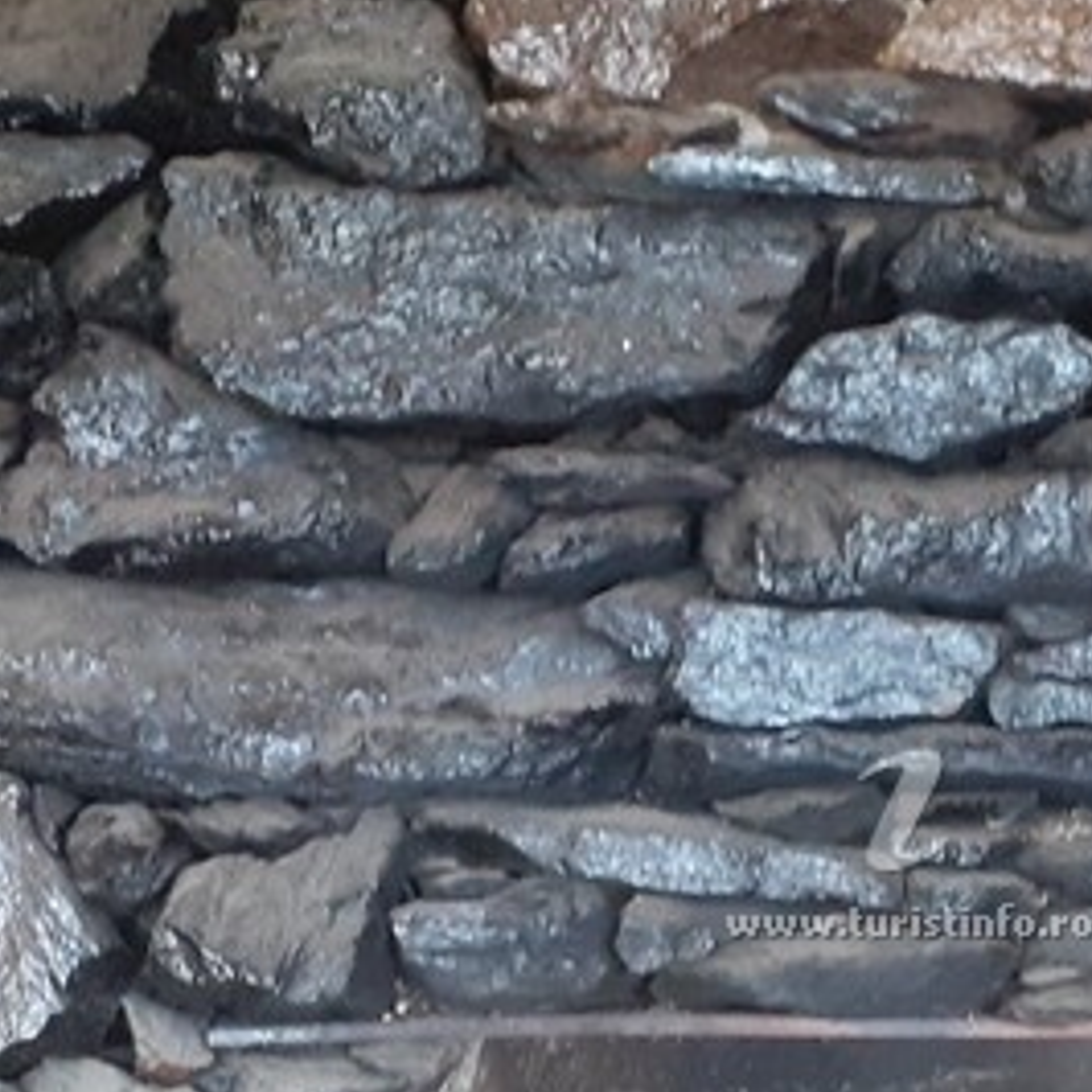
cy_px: 879
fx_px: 3284
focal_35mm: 92
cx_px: 981
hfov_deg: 18.6
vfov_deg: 18.7
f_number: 1.9
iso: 200
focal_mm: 3.6
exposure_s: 1/25
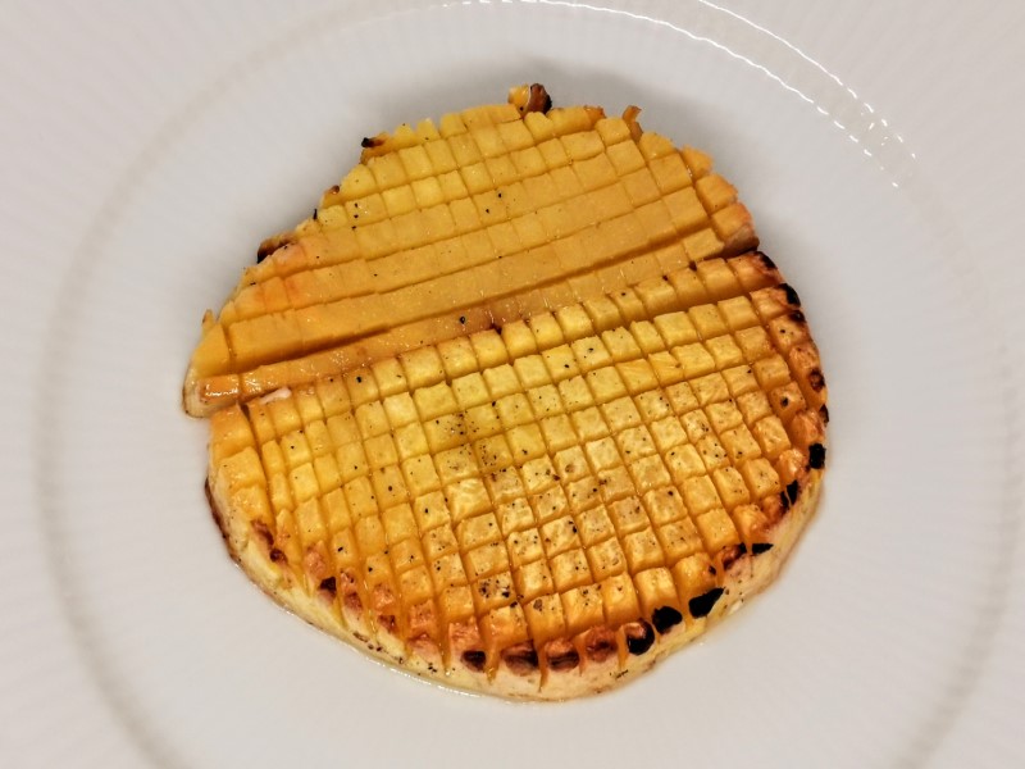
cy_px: 384
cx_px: 512
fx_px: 2458
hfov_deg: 23.6
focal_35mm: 83
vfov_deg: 17.8
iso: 50
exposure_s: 1/100
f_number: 1.6
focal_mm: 5.56
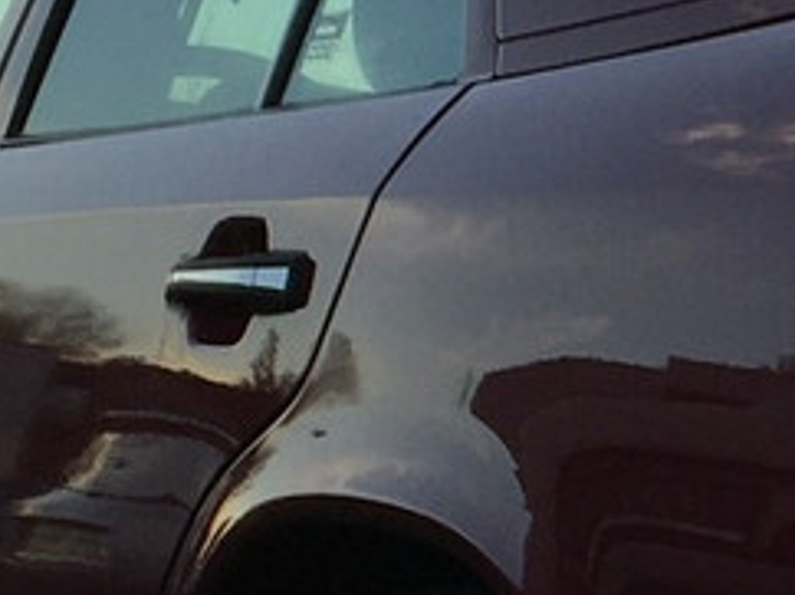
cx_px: 1317
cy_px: 440
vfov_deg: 7.7
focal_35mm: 192
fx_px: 4405
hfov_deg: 9.9
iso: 25
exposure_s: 1/905
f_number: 2.2
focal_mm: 4.15
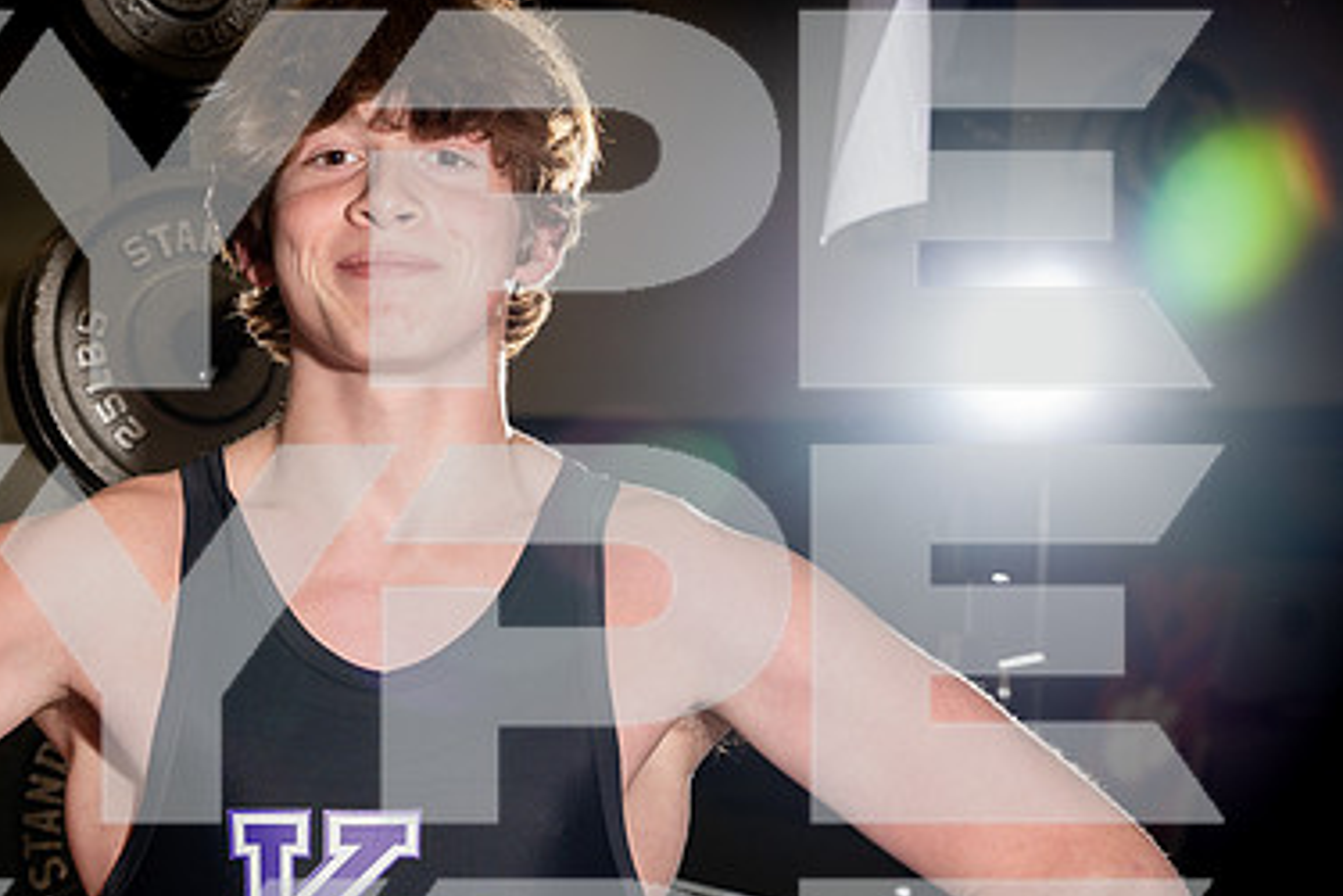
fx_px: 3059
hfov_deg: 24.5
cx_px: 312
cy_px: 636
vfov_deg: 16.6
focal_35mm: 82
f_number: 5
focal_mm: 53
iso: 500
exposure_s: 1/250
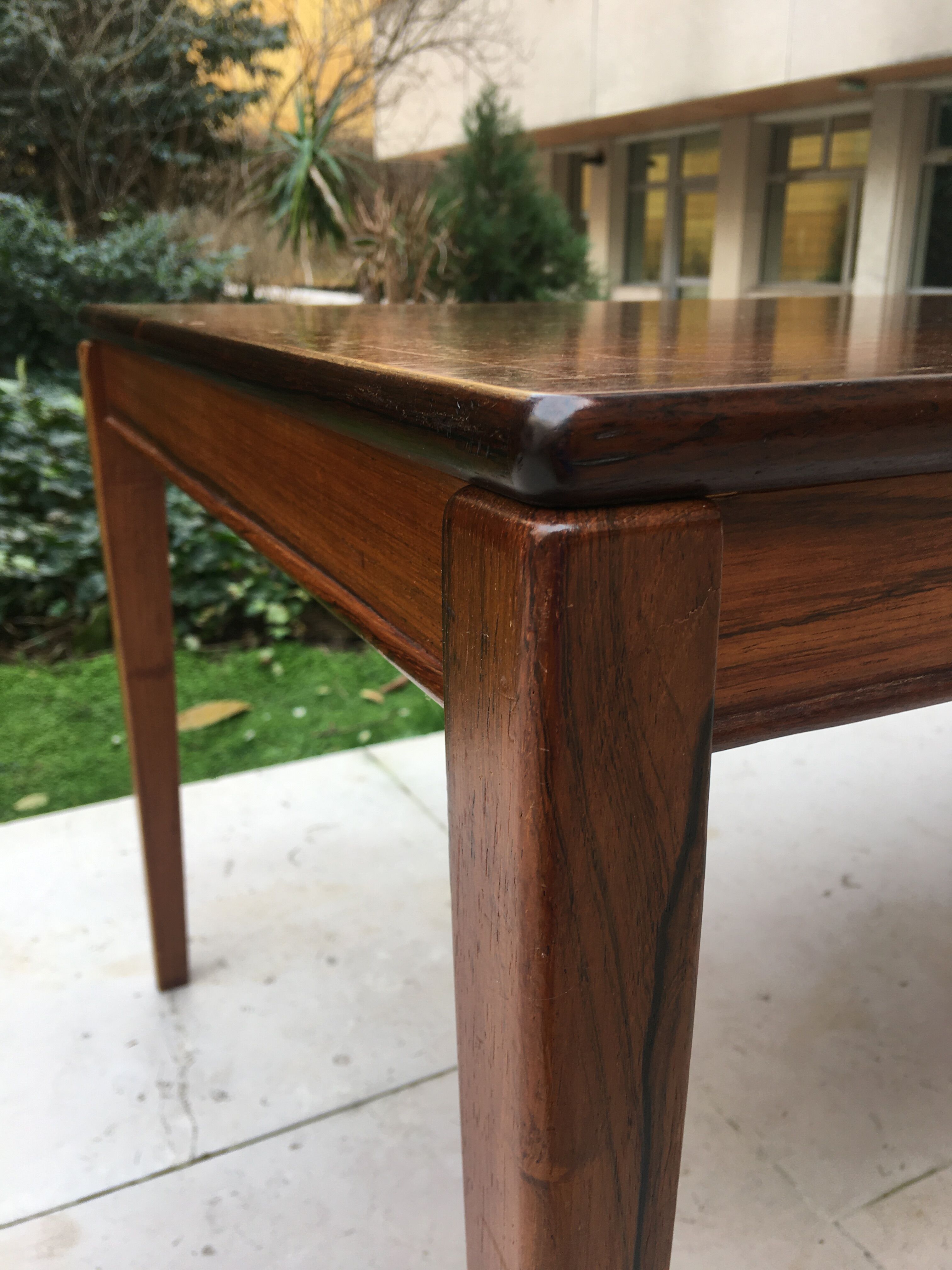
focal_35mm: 29
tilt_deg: -16.5
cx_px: 476
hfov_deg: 48.2
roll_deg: -0.8
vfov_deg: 61.7
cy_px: 635
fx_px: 1063
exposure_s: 1/114
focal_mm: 4.15
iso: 25
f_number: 2.2
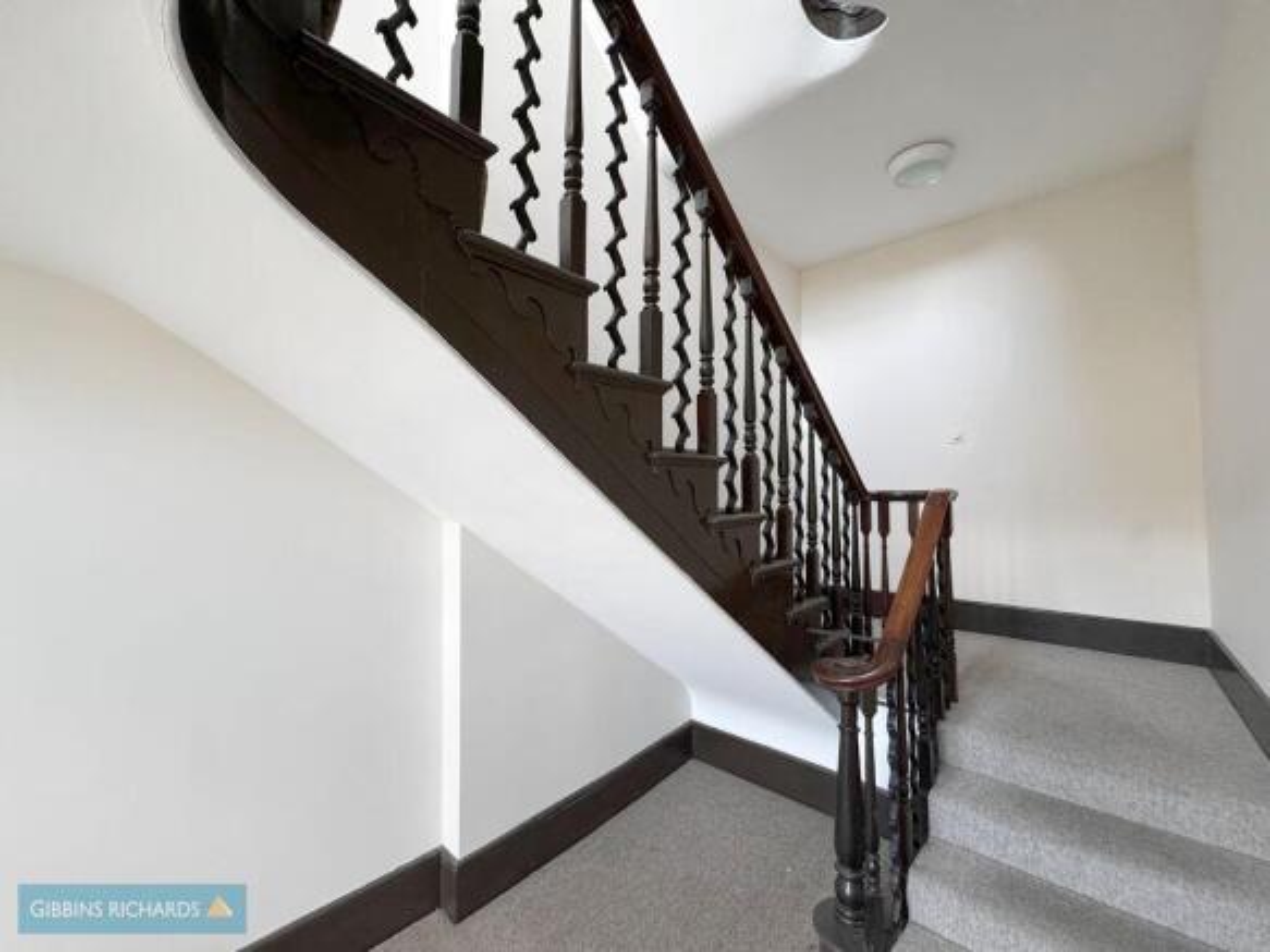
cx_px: 635
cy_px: 476
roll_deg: +0.7
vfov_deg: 85.7
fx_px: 514
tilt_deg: +2.3
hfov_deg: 102.1
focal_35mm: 14
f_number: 2.2
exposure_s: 1/87
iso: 320
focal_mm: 2.22
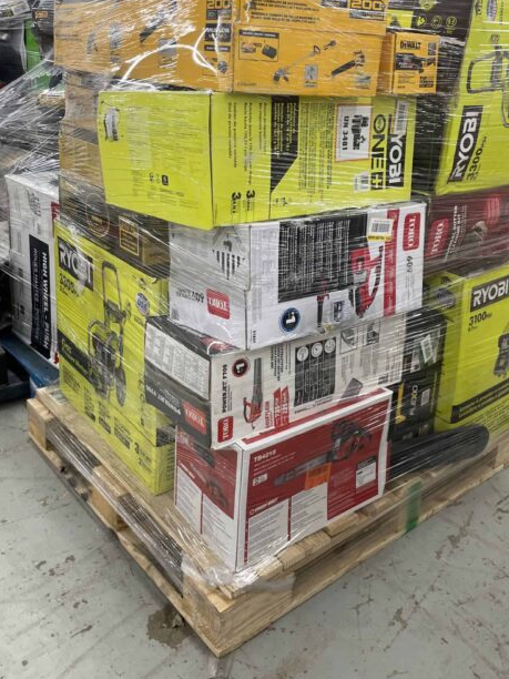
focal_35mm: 34
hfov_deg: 41.7
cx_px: 283
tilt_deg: -16.5
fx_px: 667
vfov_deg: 53.4
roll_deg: -2.7
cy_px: 256
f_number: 1.6
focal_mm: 4.2
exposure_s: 1/120
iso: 125
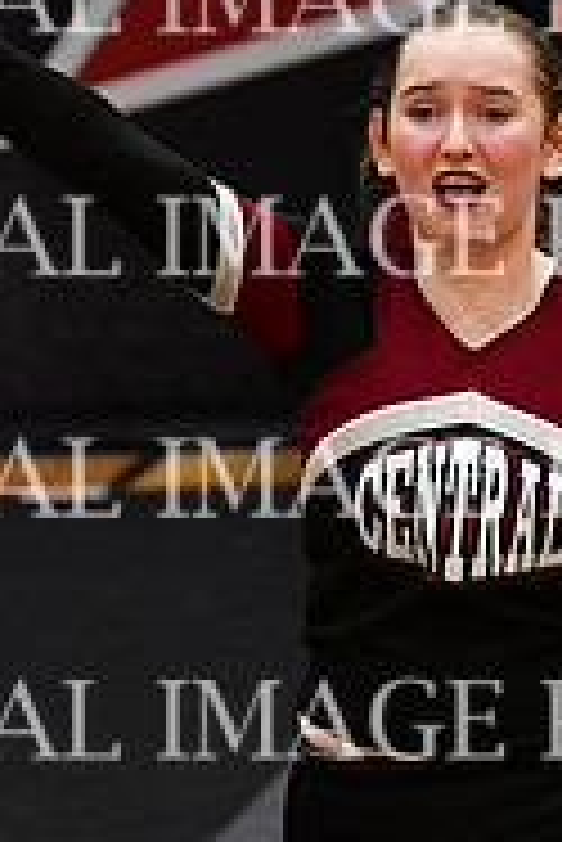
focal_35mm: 604
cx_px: 510
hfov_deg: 2.3
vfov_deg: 3.4
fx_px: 14116
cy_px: 599
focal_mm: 130
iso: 4000
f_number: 4
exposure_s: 1/500
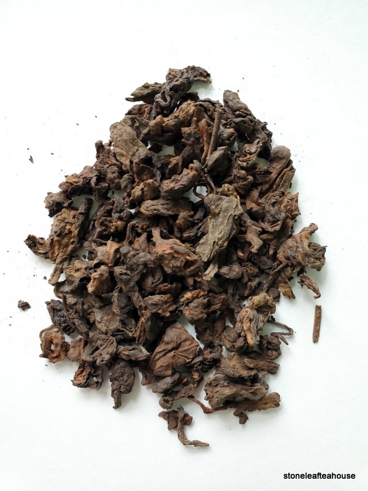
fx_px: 369
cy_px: 246
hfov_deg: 53.1
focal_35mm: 26
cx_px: 184
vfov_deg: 67.3
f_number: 2.4
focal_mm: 4.3
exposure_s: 1/40
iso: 400
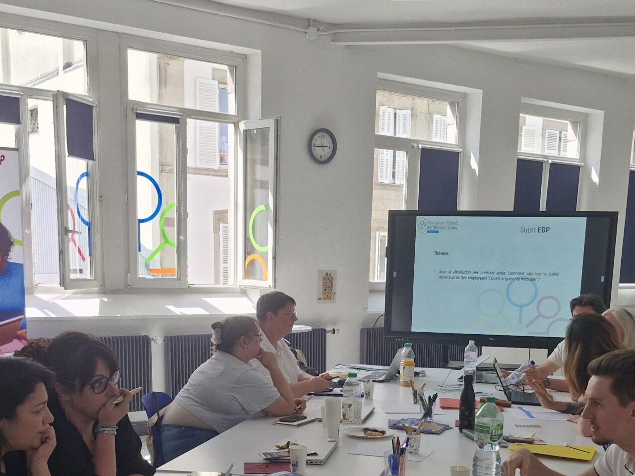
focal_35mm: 46
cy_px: 412
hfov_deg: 41.2
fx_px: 844
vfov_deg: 30.4
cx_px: 346
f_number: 1.8
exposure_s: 1/180
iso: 50
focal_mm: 5.54
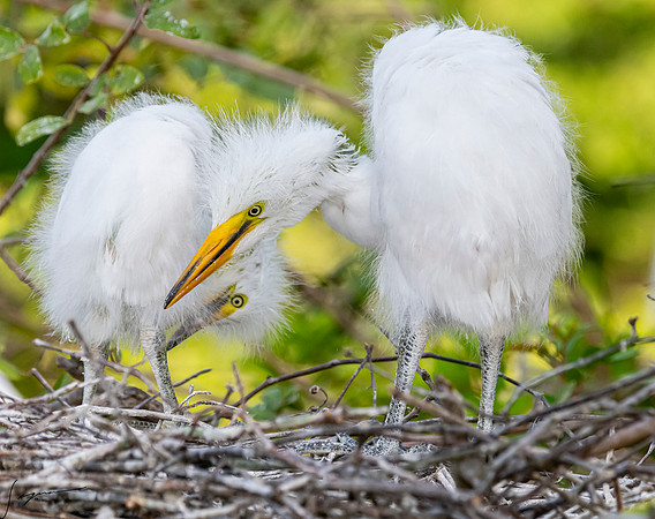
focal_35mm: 373
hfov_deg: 5.2
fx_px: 7209
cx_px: 362
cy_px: 210
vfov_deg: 4.1
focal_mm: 260
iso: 2000
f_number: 7.1
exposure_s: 1/2000
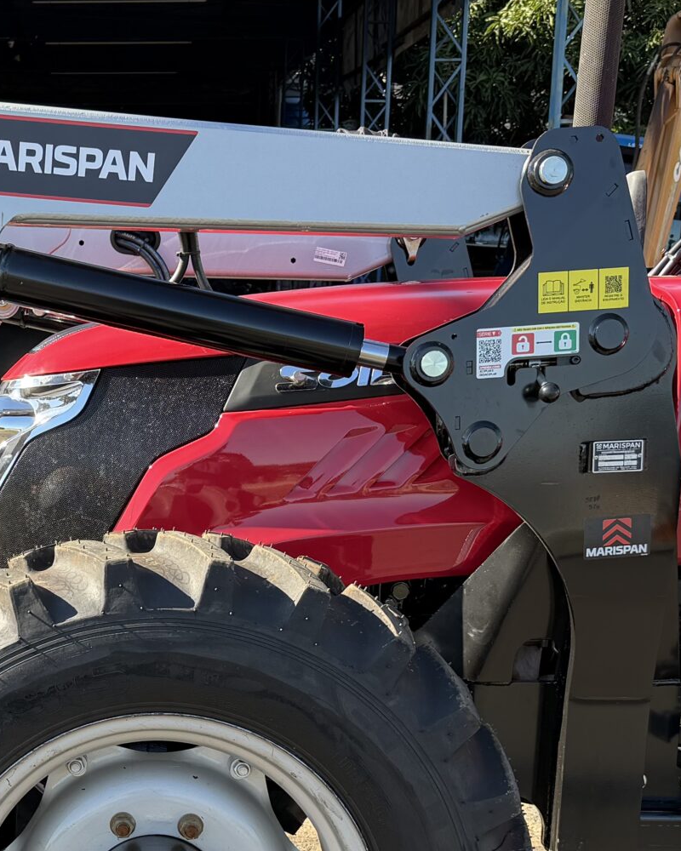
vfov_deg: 30.6
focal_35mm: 60
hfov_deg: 24.7
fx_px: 1512
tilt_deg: -15.9
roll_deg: -0.3
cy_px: 701
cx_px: 85
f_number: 1.78
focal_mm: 6.76
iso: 80
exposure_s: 1/750
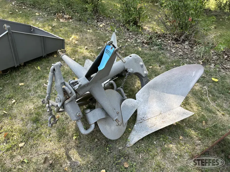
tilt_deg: -37.3
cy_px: 86
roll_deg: -5.1
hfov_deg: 71.6
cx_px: 115
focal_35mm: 24
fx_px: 159
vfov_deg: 56.8
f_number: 1.78
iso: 80
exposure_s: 1/672
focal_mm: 6.86
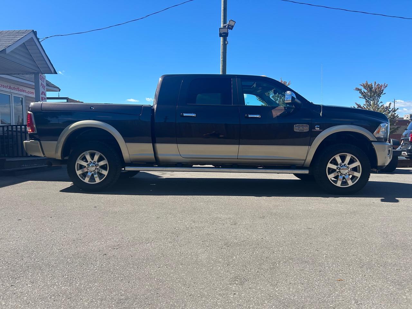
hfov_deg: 67.3
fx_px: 309
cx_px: 206
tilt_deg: -1.3
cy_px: 154
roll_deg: +1.5
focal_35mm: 26
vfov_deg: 53.1
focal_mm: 5.7
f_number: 1.5
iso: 50
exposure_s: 1/3165
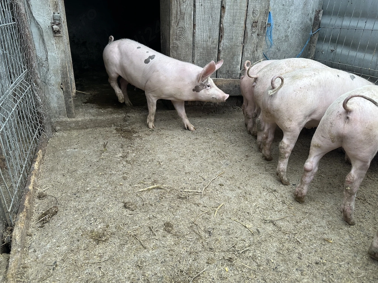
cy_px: 142
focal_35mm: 24
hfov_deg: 71.6
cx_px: 189
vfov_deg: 56.8
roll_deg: -0.1
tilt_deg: -22.6
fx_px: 262
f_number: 1.78
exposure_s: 1/121
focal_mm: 6.86
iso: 50
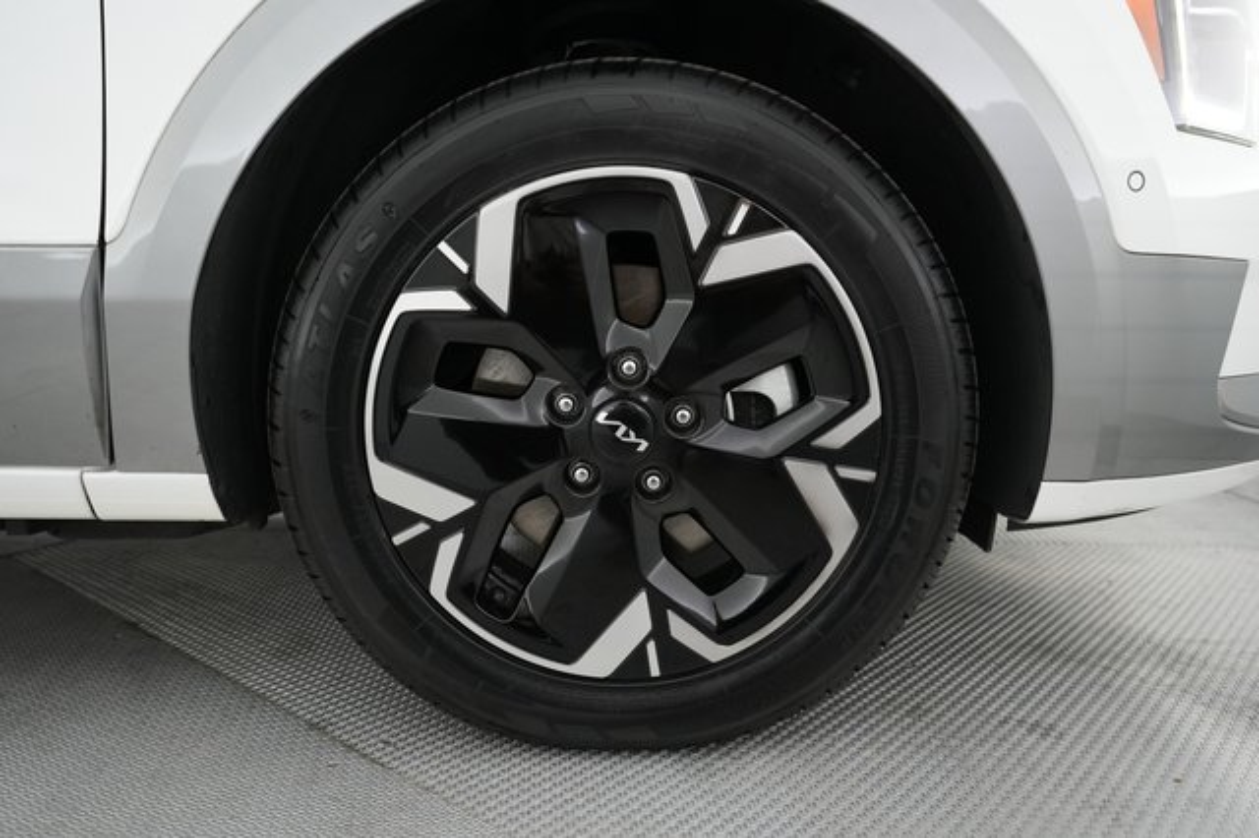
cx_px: 630
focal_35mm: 27
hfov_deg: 67.4
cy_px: 419
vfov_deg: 47.9
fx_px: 944
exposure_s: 1/125
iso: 2000
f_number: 2.8
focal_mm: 27
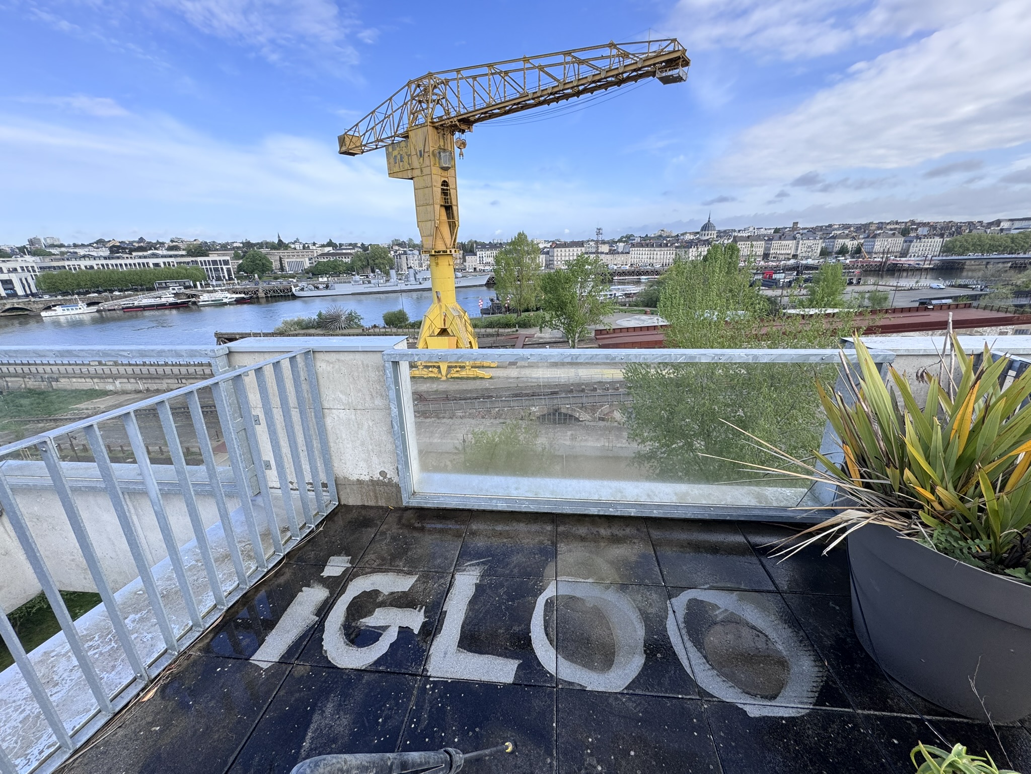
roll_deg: +2.0
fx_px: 417
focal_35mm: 14
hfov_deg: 102.1
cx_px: 516
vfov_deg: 85.7
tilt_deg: -19.9
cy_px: 387
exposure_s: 1/596
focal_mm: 2.22
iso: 40
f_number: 2.2
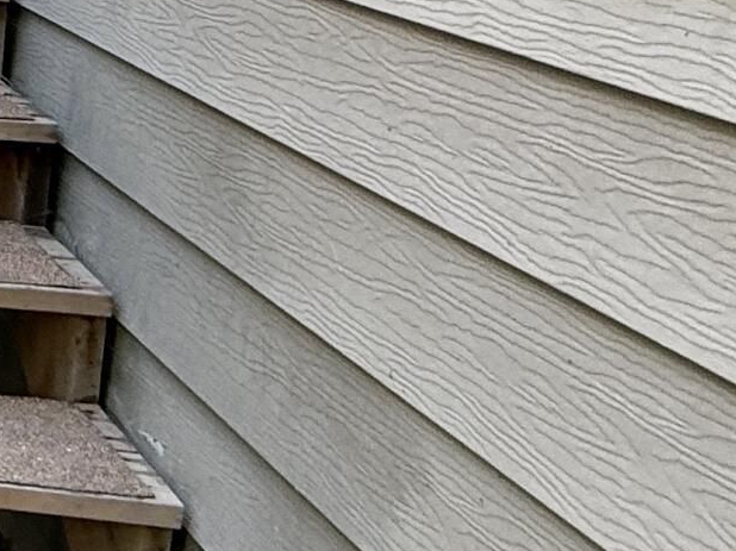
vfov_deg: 20.4
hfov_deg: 18.0
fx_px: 1445
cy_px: -84
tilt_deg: -7.9
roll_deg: -1.0
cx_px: -782
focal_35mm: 68
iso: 64
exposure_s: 1/99
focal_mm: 2.22
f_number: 2.2
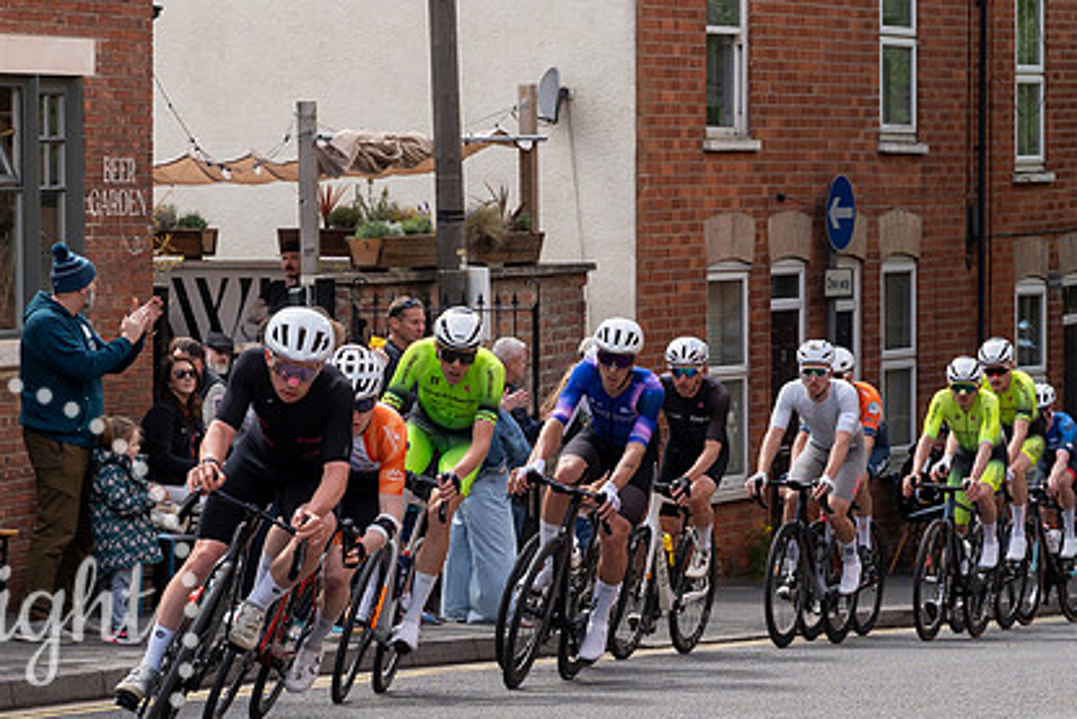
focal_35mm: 183
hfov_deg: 11.2
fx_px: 5476
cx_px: 261
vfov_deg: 7.5
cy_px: 413
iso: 320
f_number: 5
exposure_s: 1/1000
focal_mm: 70
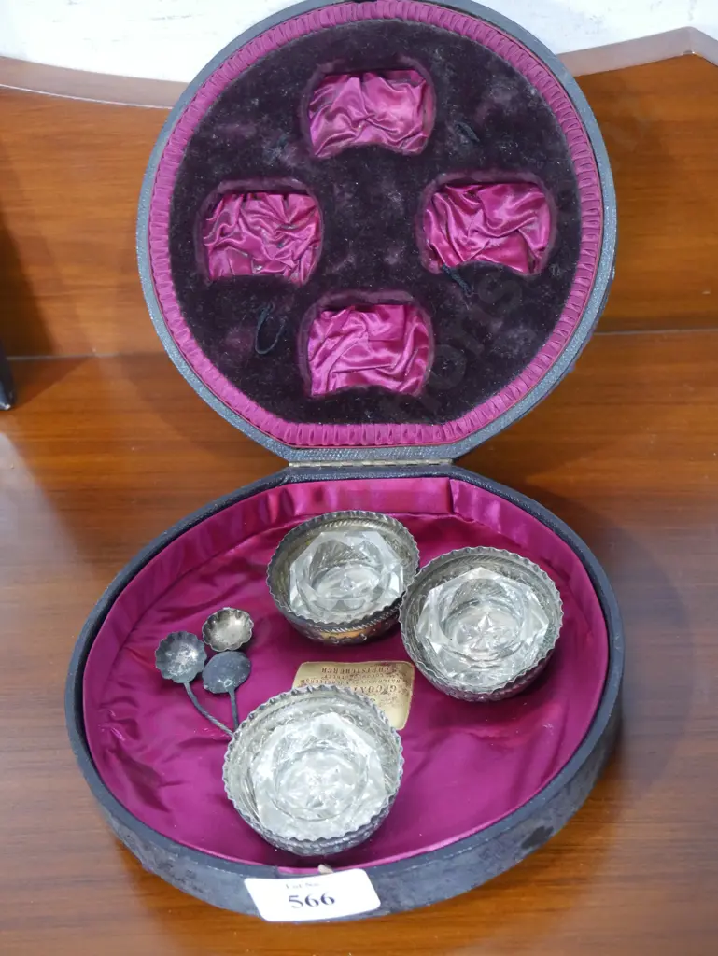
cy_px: 478
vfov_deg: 38.2
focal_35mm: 50
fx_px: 1382
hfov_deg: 29.1
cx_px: 359
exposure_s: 1/60
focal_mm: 25
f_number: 5.3
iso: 2500
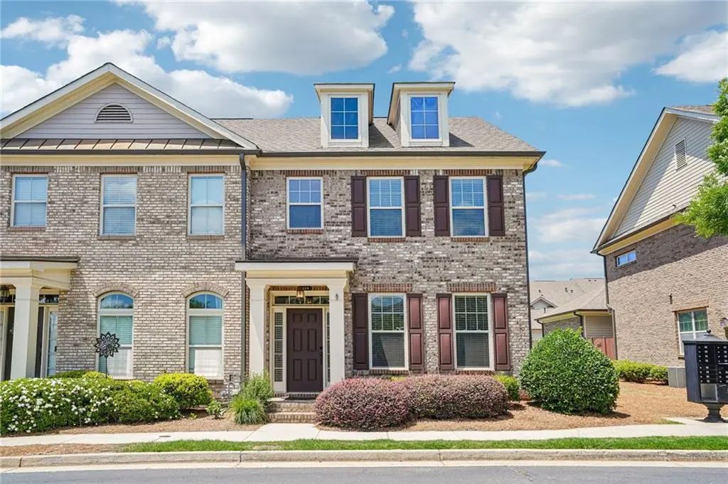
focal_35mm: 25
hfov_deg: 71.6
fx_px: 505
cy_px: 242
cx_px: 364
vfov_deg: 51.2
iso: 100
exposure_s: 1/80
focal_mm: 25
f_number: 8
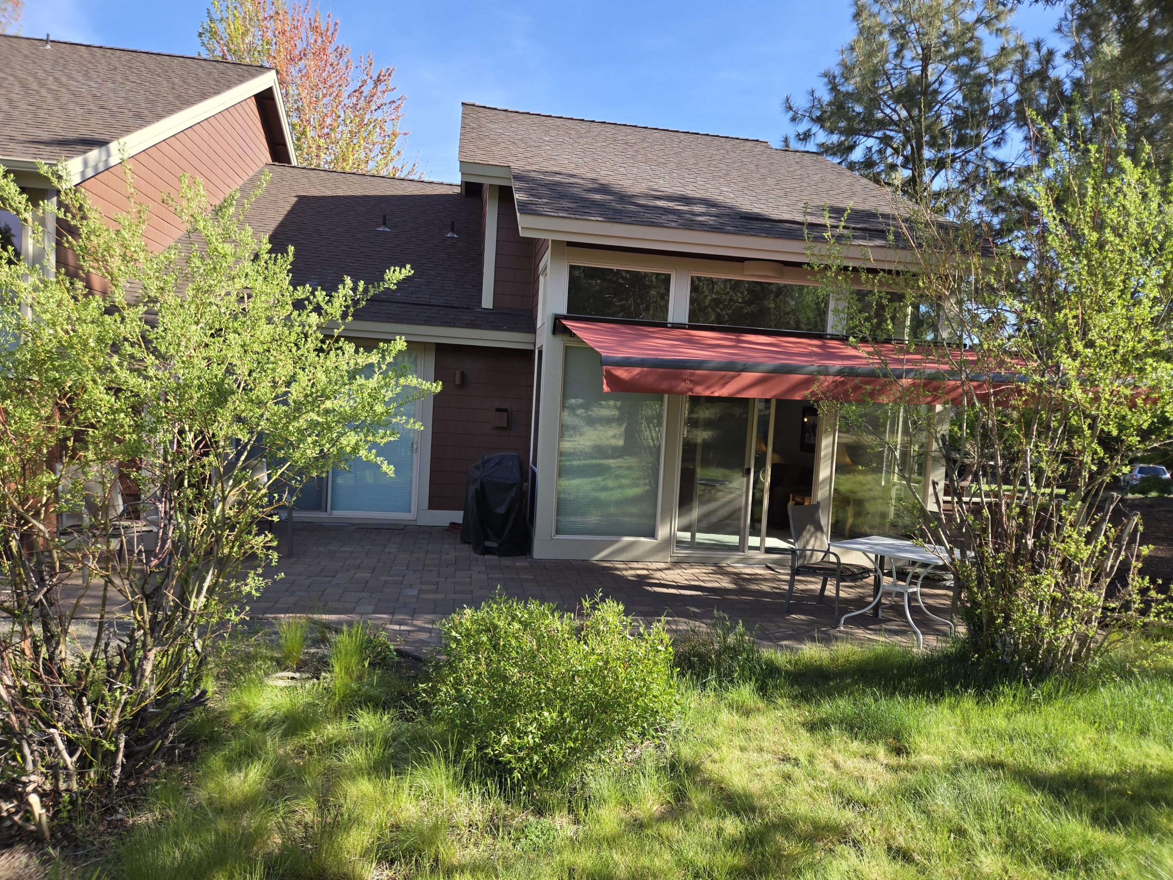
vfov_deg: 58.9
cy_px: 440
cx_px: 586
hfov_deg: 73.9
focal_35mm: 23
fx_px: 779
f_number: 1.8
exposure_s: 1/533
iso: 25
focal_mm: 5.4
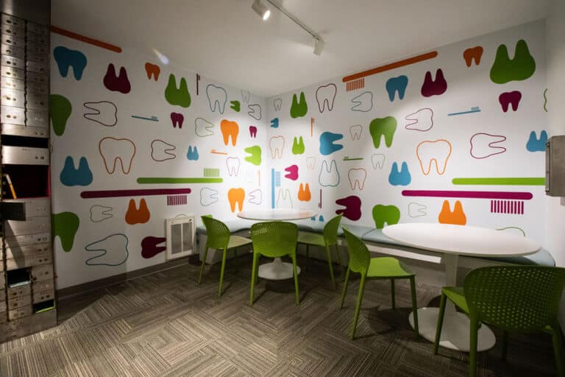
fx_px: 235
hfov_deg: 100.4
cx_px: 282
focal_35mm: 15
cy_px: 188
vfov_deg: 77.3
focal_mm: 10
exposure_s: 1/160
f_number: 7.1
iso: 1600
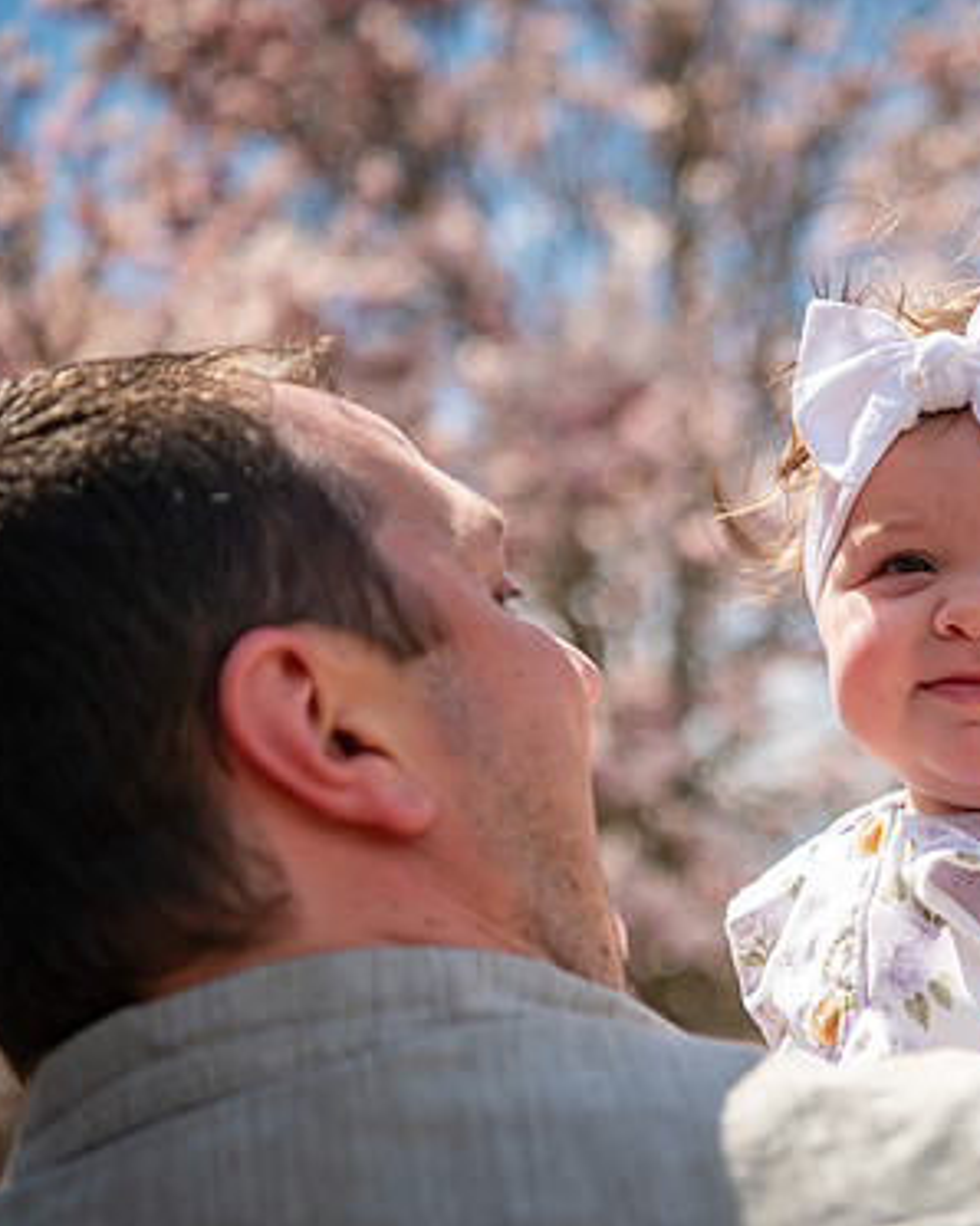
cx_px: 931
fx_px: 2540
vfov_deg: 27.1
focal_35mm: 70
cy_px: 628
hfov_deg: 21.2
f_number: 2.8
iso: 400
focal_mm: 48
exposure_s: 1/8000
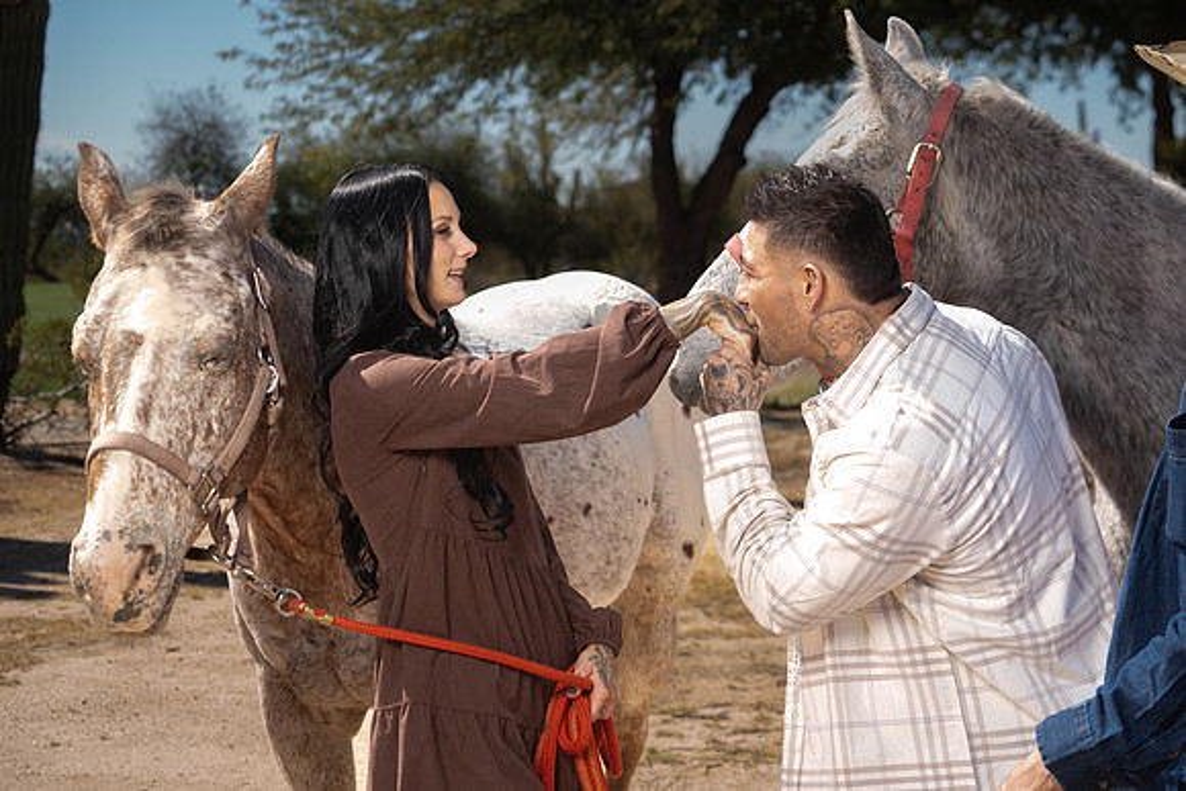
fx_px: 2307
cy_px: 396
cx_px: 593
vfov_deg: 19.5
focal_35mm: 70
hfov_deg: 28.8
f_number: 5.6
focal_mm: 70
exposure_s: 1/250
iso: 50
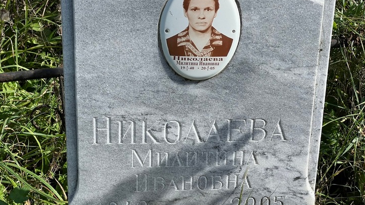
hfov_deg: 22.9
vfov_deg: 13.0
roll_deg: +1.9
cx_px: 198
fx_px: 900
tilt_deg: -26.6
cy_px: 114
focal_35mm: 93
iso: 32
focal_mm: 9
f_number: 2.8
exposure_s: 1/960
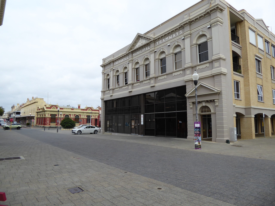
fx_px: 199
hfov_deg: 69.4
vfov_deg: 54.9
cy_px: 103
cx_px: 138
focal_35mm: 25
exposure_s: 1/400
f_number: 3.3
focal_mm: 4.3
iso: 80
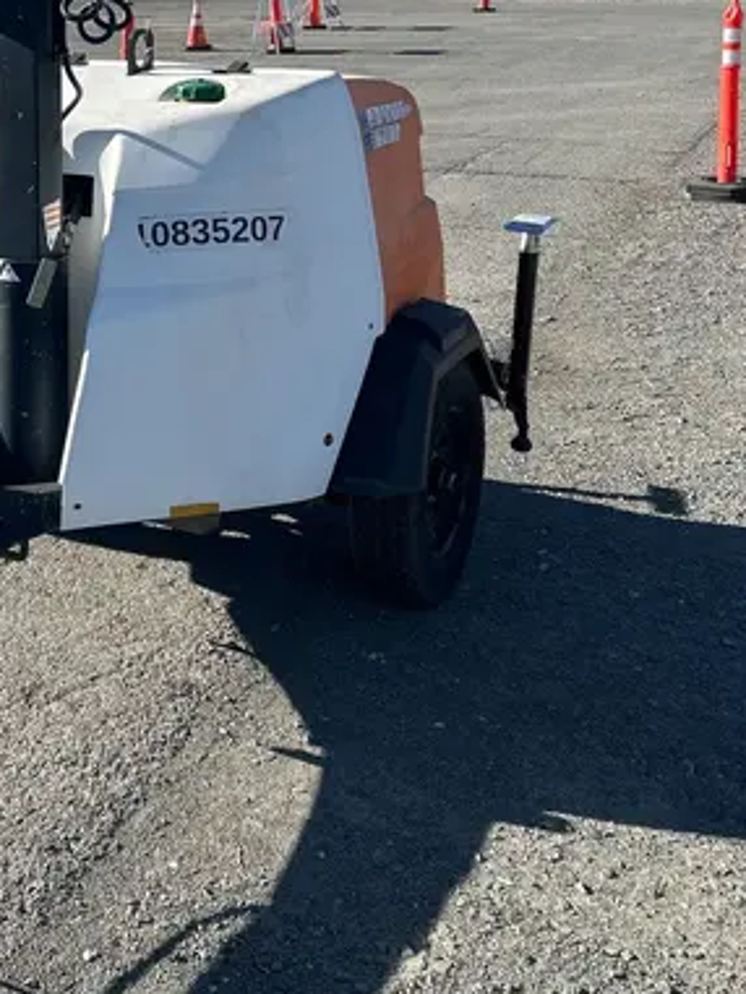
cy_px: 179
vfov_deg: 36.7
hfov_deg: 28.0
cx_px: 70
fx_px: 1436
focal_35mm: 50
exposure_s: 1/3077
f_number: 1.5
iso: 50
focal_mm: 5.7
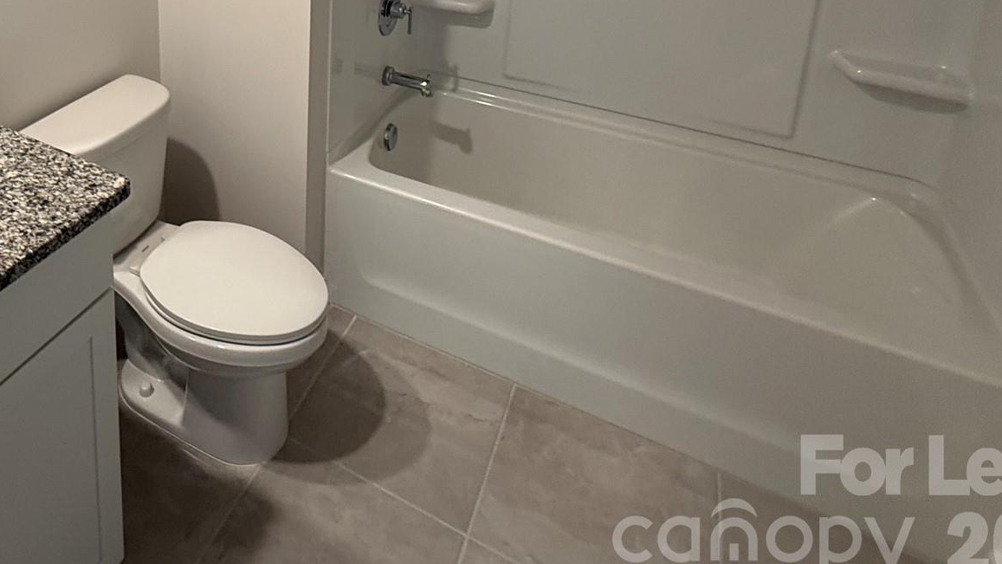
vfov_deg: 36.2
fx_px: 717
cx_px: 247
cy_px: -61
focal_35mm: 27
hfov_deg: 65.5
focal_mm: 2.22
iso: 200
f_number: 2.2
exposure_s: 1/60
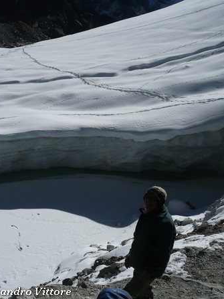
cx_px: 76
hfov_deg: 30.7
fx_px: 406
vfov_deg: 40.4
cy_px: 150
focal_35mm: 47
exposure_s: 1/1000
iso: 100
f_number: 8
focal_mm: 5.8
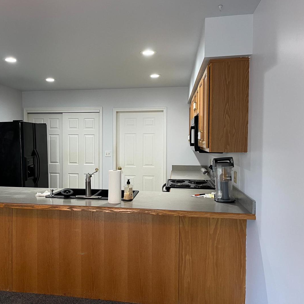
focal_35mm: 31
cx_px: 116
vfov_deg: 52.5
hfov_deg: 52.0
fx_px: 308
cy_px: 151
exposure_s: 1/60
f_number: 1.6
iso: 125
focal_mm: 5.1
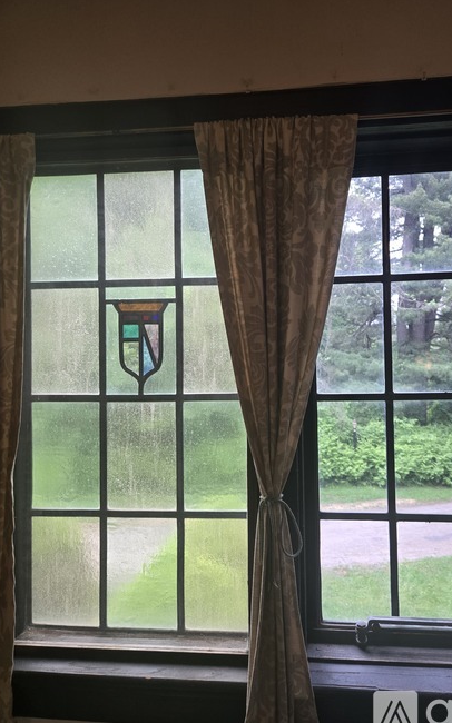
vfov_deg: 72.6
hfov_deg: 48.9
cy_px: 364
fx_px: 493
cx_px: 275
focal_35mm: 25
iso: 100
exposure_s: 1/120
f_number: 1.8
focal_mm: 5.4
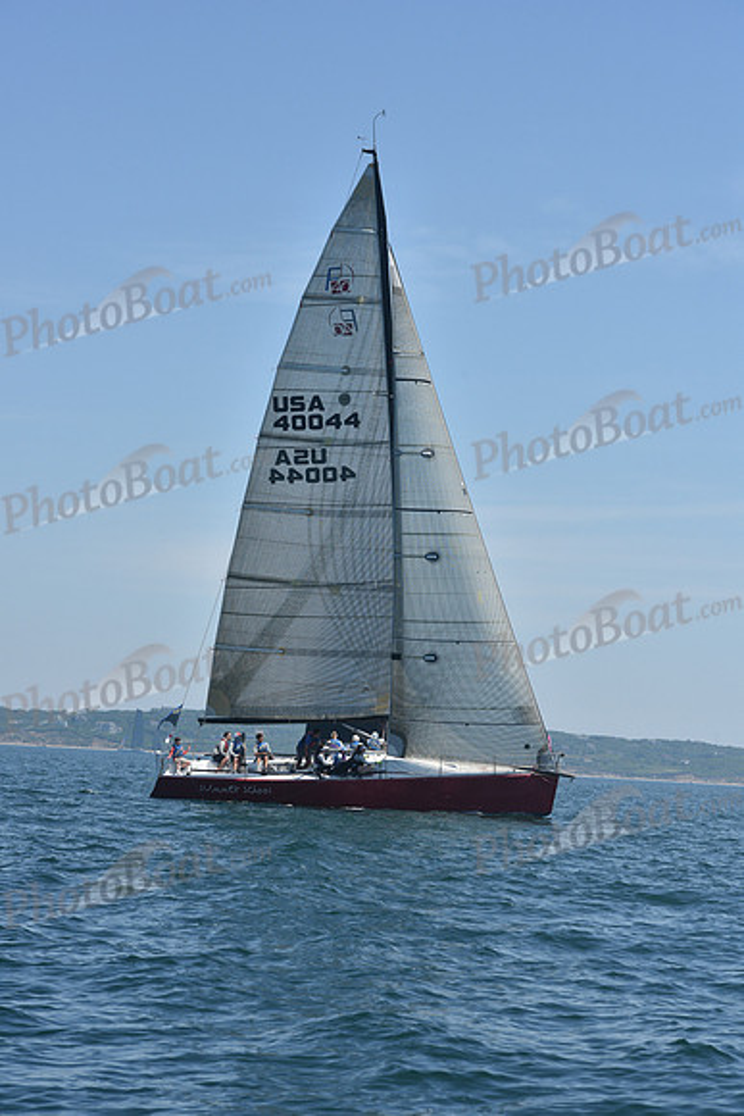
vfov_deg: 21.5
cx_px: 372
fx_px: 2943
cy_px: 558
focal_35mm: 95
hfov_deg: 14.4
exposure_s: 1/1250
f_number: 9
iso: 320
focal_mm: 95
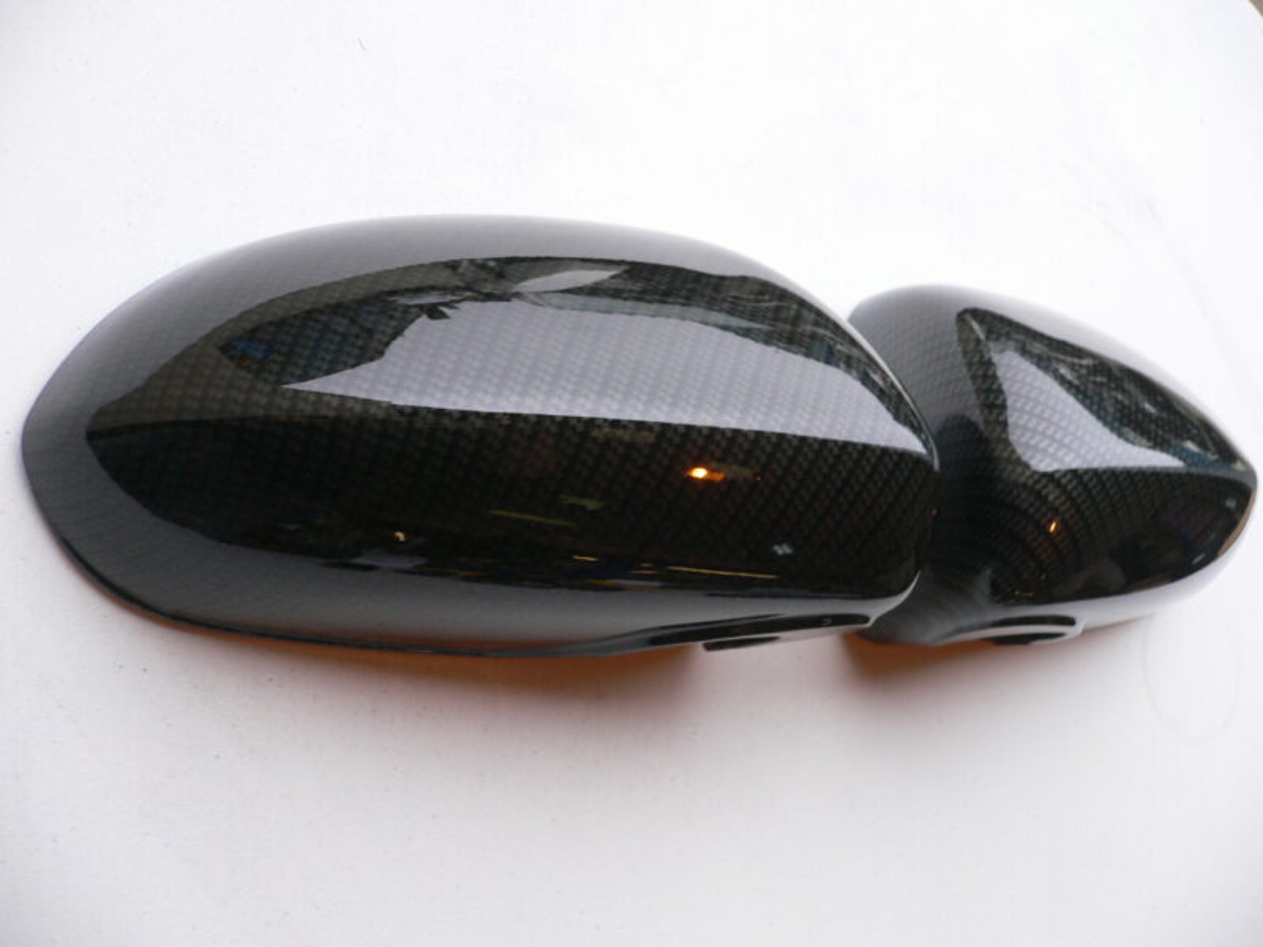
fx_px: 1277
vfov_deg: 40.7
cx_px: 632
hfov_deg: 52.6
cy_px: 474
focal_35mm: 35
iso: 80
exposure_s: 1/100
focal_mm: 5.8
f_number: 2.8
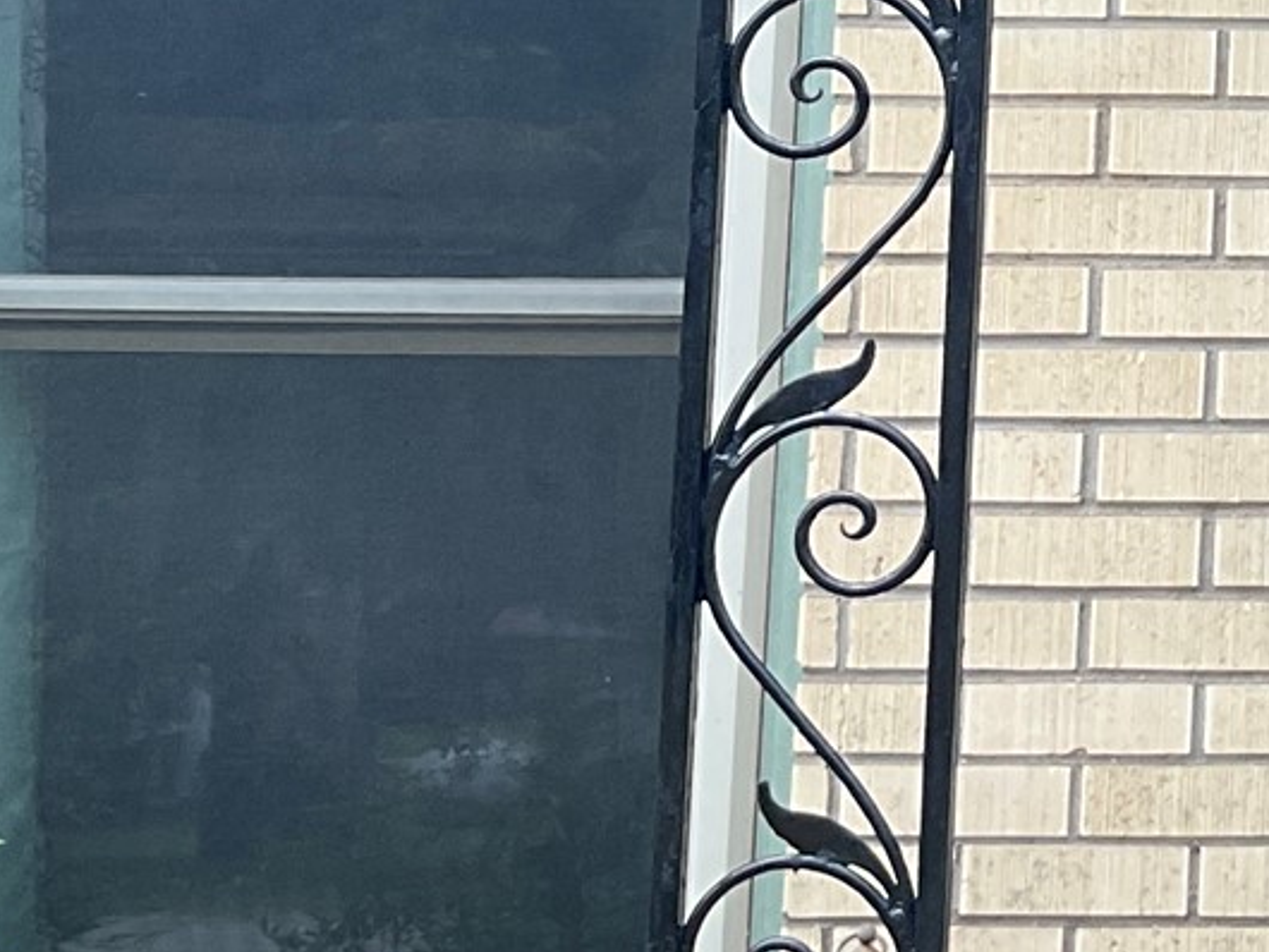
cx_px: 2203
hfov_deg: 15.4
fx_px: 4108
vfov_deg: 13.0
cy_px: -136
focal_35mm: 112
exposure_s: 1/324
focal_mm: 3
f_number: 1.8
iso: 16
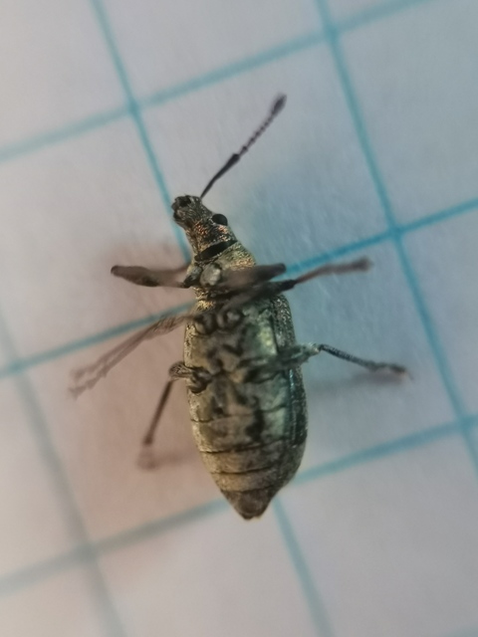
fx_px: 663
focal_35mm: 36
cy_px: 318
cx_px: 239
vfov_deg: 51.4
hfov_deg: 39.7
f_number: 1.8
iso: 250
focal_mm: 4.75
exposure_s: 1/50
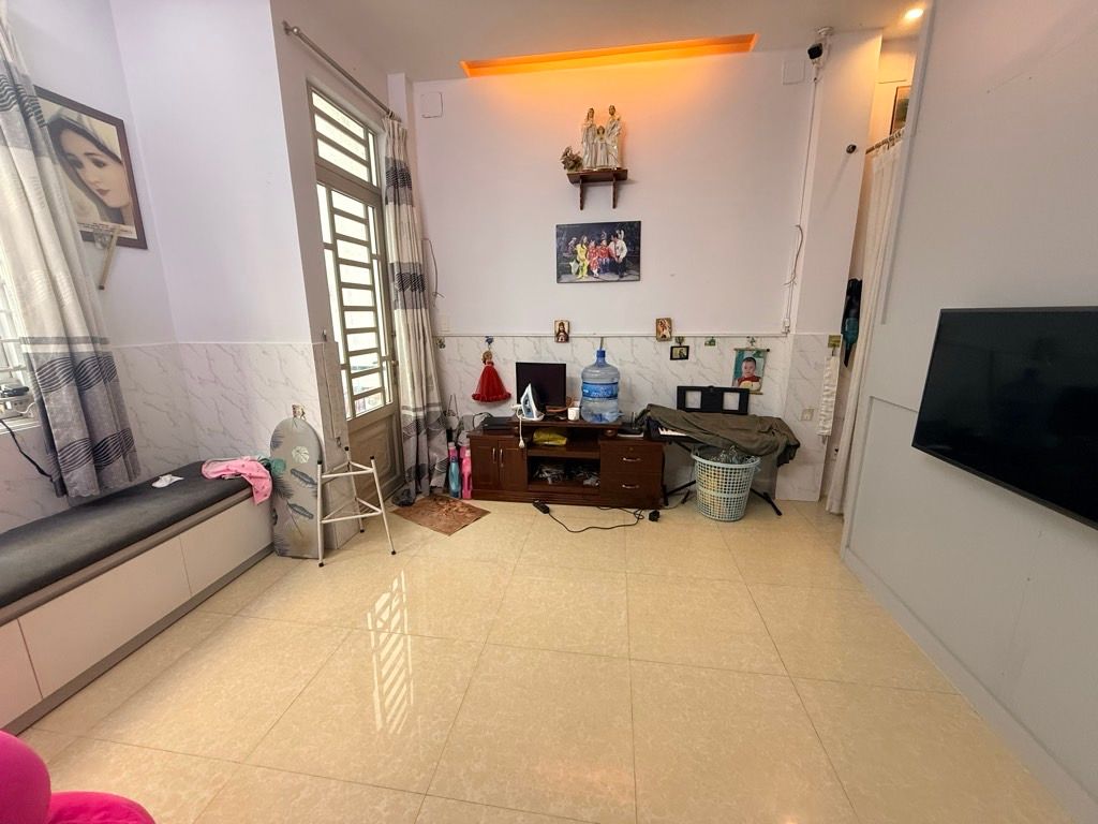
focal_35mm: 14
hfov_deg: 102.1
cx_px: 549
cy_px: 412
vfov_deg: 85.7
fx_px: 444
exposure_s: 1/50
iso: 320
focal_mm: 2.22
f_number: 2.2
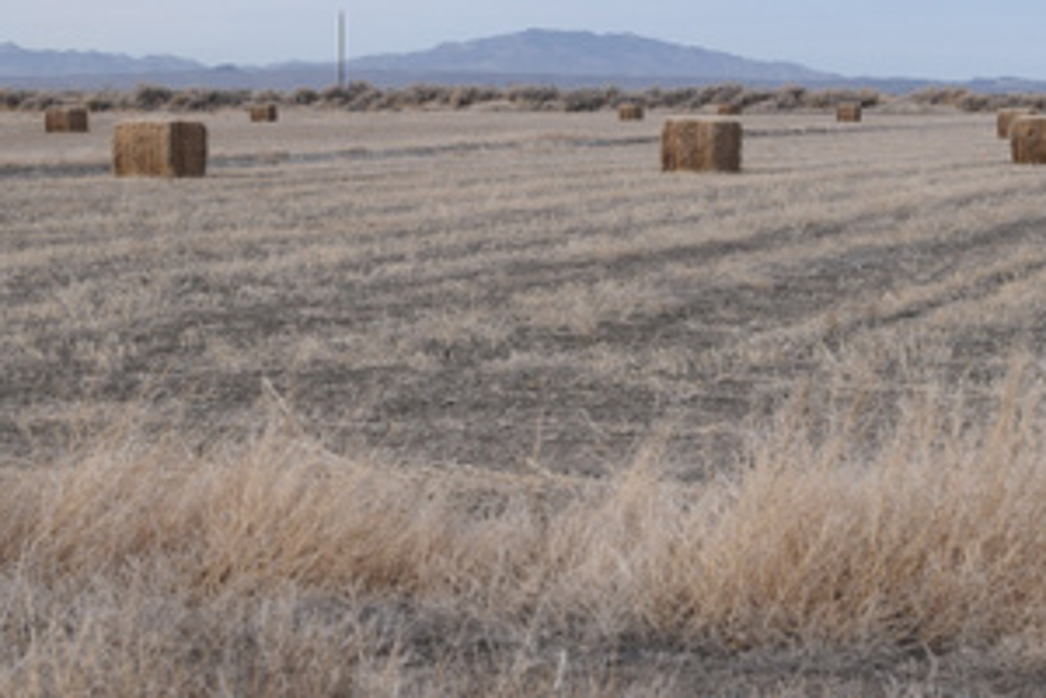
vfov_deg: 10.7
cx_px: 805
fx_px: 3719
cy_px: 72
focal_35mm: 128
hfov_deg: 15.9
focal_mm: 40
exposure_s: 1/640
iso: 200
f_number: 8
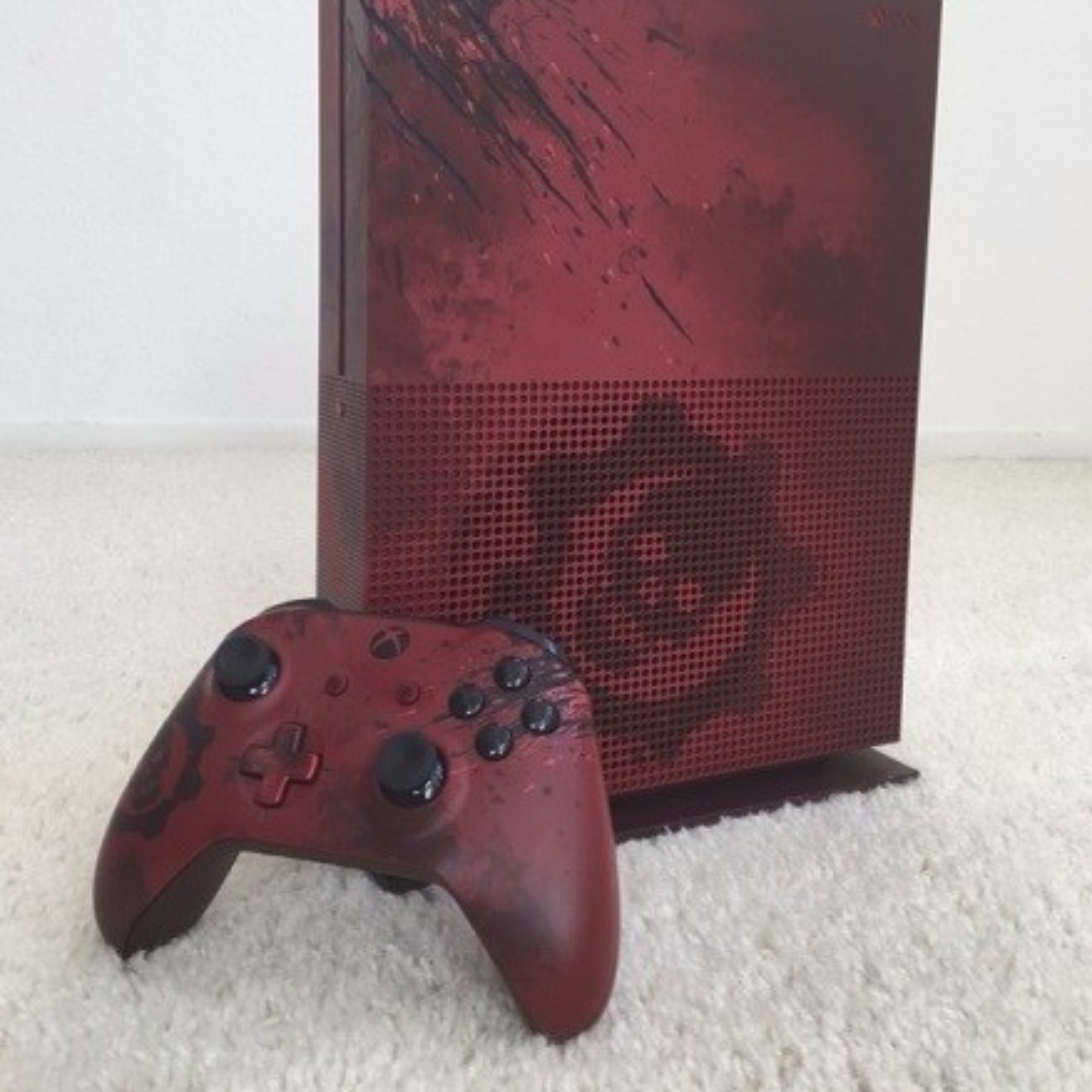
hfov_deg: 47.2
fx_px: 1249
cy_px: 415
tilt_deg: -7.4
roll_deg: -0.4
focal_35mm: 35
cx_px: 540
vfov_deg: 46.8
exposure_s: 1/60
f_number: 2.2
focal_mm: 4.15
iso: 25
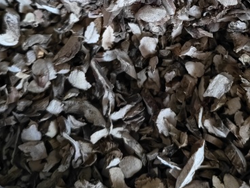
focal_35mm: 50
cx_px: 163
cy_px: -5
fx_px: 361
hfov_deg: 37.8
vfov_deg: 27.3
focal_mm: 5.56
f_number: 1.88
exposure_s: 1/110
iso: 23223
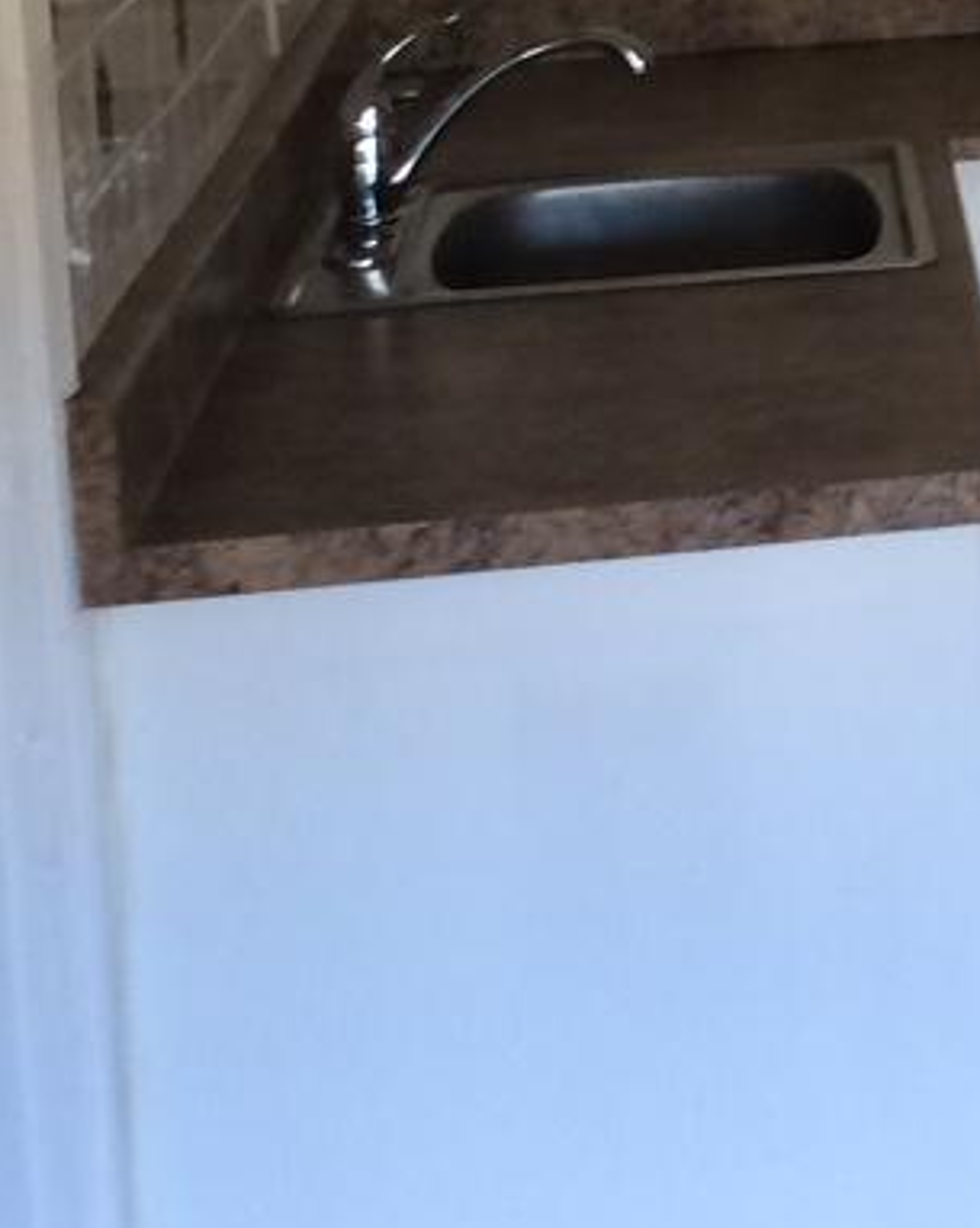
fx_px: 4392
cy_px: -103
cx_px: 1941
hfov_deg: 11.5
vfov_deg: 15.5
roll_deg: +0.4
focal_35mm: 121
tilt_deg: -9.3
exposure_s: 1/30
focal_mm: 4.15
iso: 50
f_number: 2.2
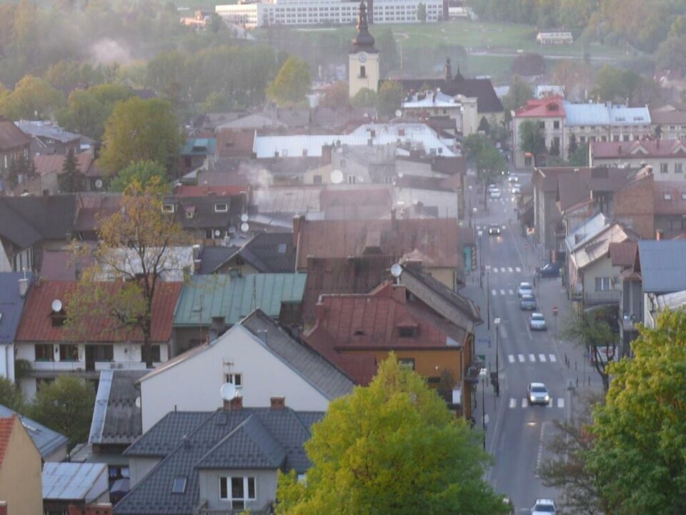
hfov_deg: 18.7
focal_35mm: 105
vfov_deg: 14.1
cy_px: 258
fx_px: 2081
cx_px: 343
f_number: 3.2
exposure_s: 1/40
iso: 100
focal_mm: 15.7
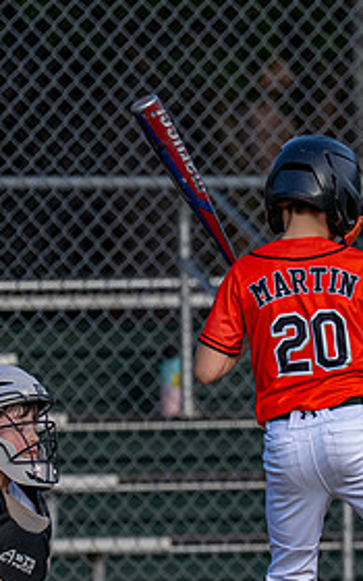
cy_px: 394
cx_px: 334
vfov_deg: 3.0
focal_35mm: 691
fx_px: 10938
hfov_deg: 1.9
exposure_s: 1/2500
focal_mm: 167
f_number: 2.8
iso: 160
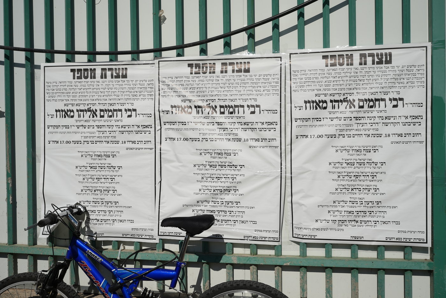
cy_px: 149
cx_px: 223
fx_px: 434
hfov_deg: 54.4
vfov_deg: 37.9
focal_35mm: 35
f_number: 7.1
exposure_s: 1/800
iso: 80
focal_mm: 35
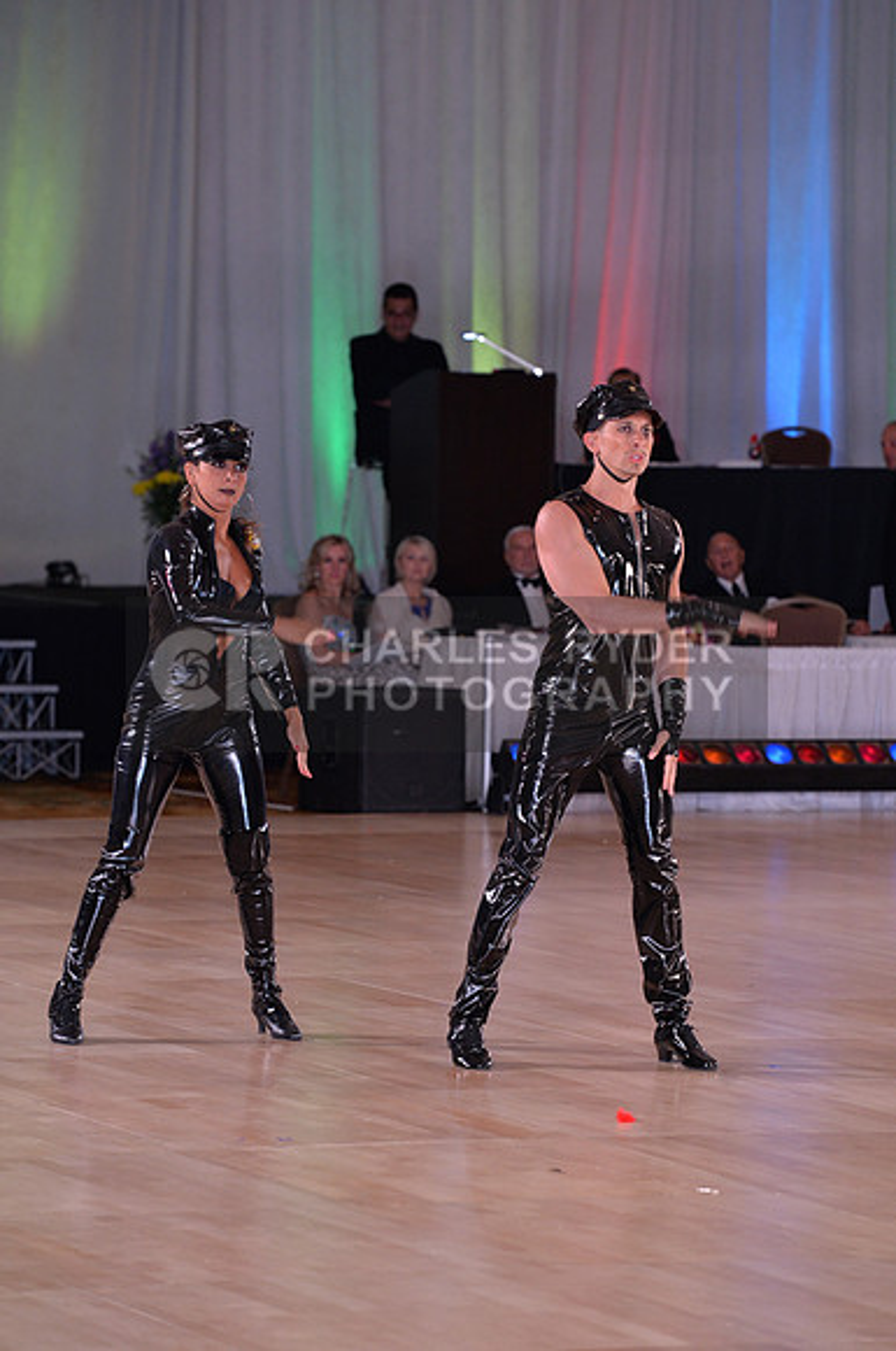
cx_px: 448
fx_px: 6178
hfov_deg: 8.3
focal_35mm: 165
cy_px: 676
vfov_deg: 12.5
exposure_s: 1/250
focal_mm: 165
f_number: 5
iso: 2000
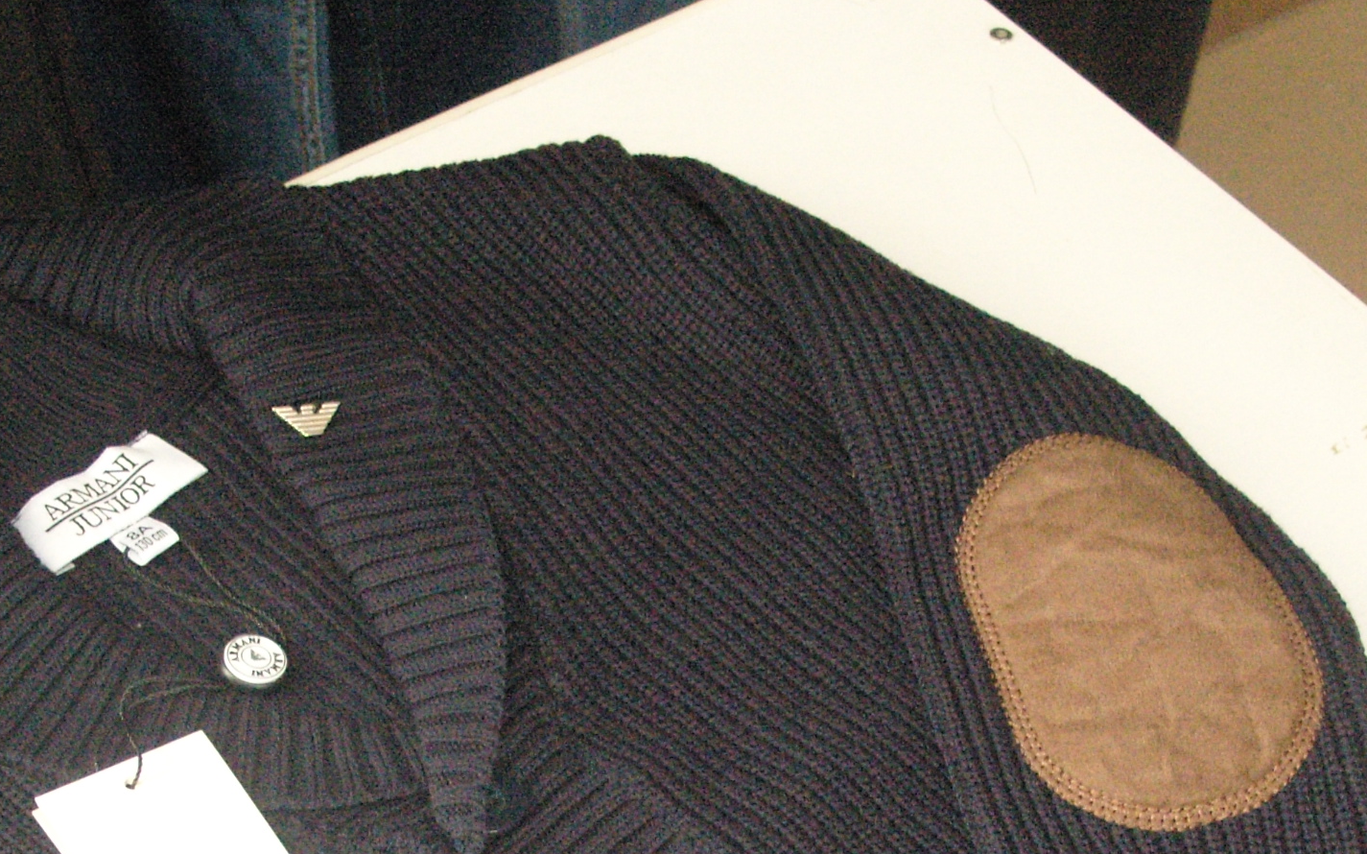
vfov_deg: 16.7
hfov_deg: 27.1
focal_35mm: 76
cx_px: 569
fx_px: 2831
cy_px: 910
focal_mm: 7.8
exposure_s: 1/60
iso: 800
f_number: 2.8
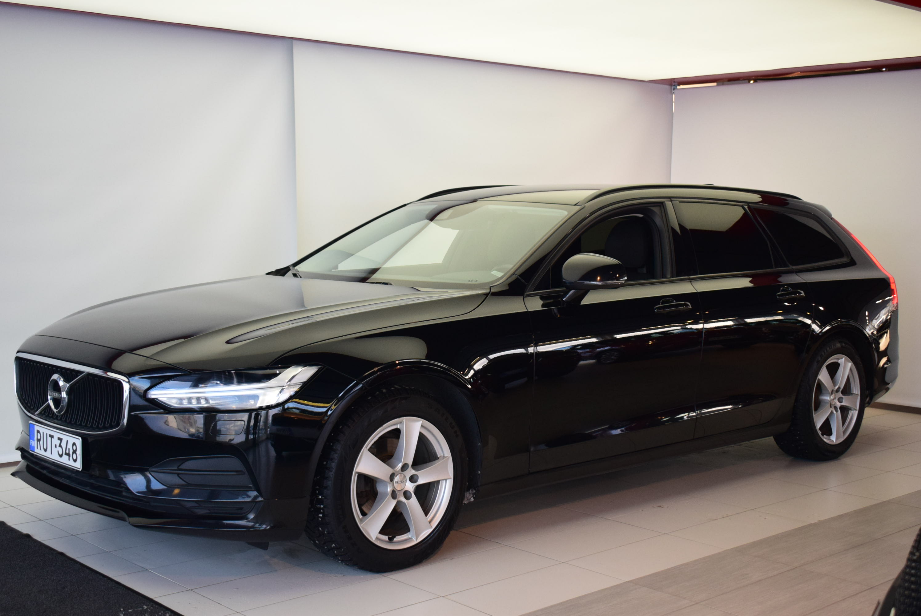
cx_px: 460
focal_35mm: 46
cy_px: 308
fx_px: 1191
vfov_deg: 29.0
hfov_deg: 42.3
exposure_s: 1/400
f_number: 4.2
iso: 1600
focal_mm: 31
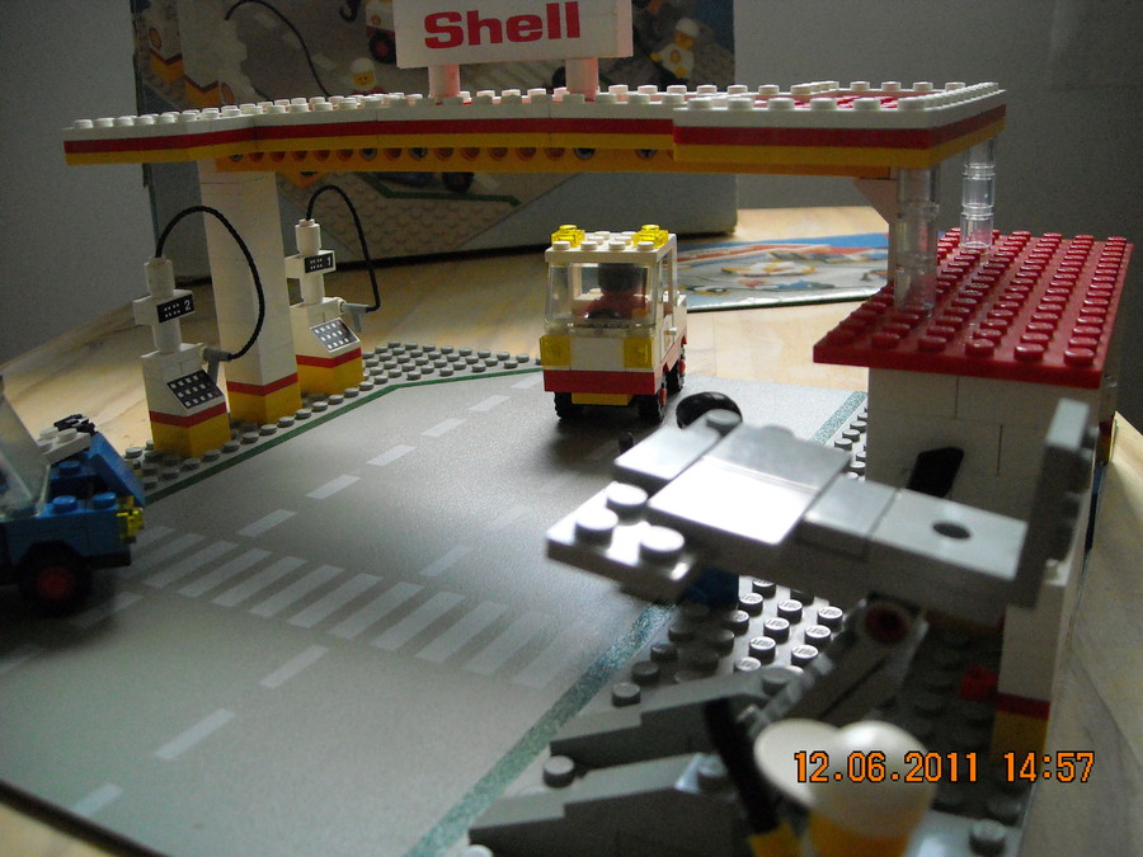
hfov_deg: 52.6
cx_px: 572
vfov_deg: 40.7
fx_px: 1156
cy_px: 428
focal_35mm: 35
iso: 475
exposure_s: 1/148
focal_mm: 5.7
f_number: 2.8
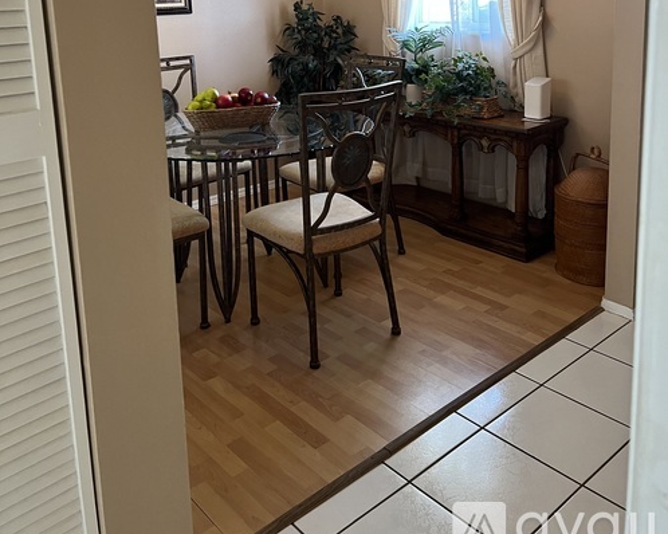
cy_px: 108
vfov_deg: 41.5
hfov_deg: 52.9
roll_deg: +1.6
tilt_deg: -8.9
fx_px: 672
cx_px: 334
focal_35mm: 34
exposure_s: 1/60
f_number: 1.5
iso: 250
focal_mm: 5.7
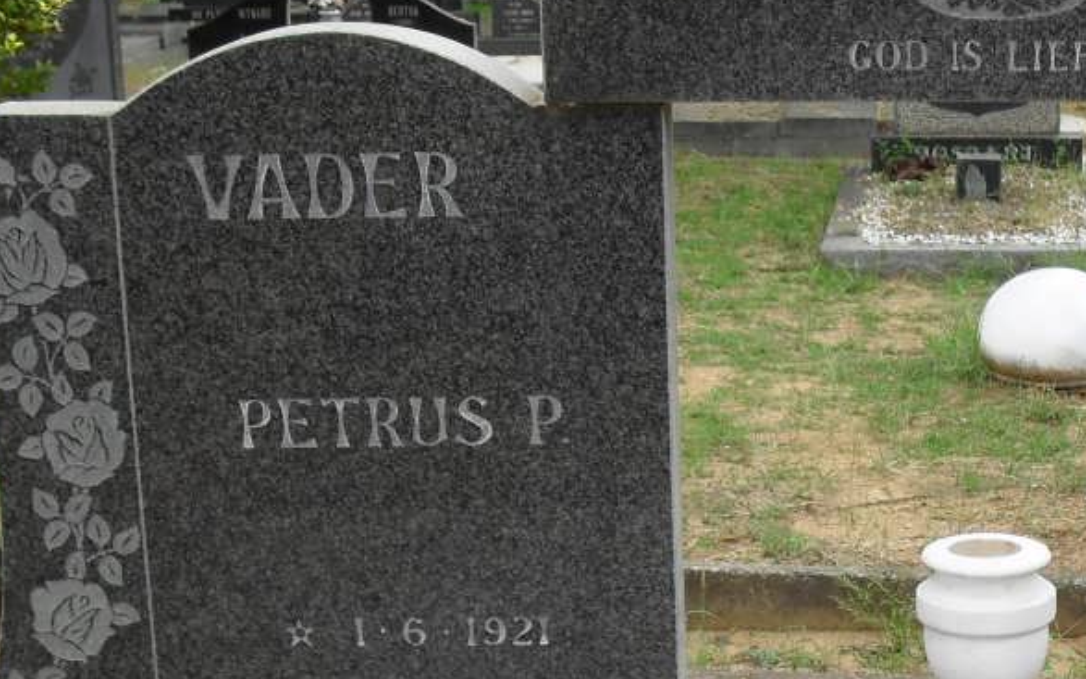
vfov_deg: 14.2
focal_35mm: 91
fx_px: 2694
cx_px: 1030
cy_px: 599
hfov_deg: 22.1
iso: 100
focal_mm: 7.5
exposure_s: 1/250
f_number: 3.6
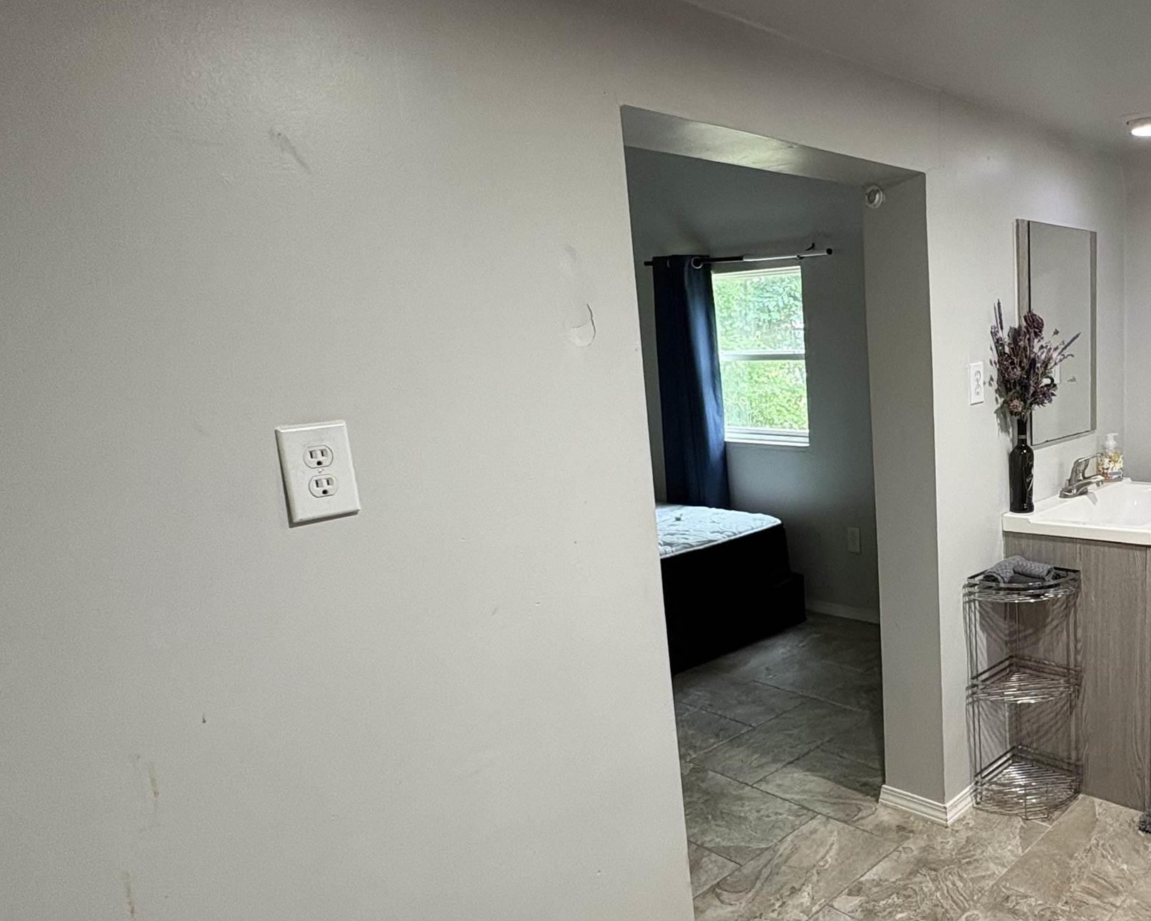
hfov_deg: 59.9
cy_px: 471
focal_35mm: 26
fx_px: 886
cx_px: 946
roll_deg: +2.7
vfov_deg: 54.9
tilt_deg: -8.2
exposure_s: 1/60
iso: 250
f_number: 2.2
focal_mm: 2.22
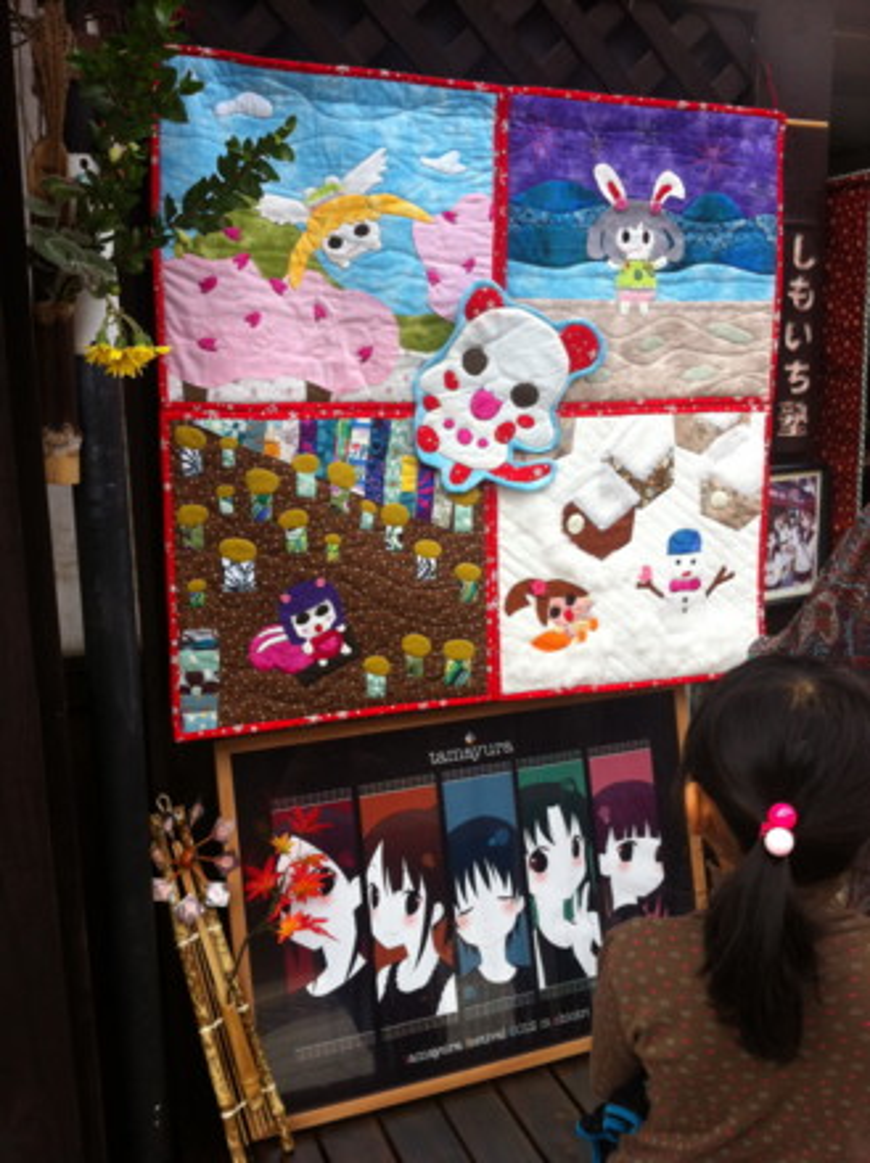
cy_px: 582
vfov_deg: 52.7
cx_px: 435
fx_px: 1175
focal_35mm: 35
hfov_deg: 40.6
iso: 80
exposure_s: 1/363
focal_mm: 3.85
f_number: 2.8
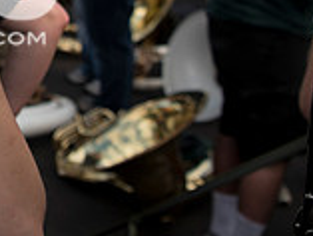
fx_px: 769
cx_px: -92
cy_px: -33
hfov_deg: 21.0
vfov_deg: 16.8
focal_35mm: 85
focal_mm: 24
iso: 250
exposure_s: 1/2000
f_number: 2.8
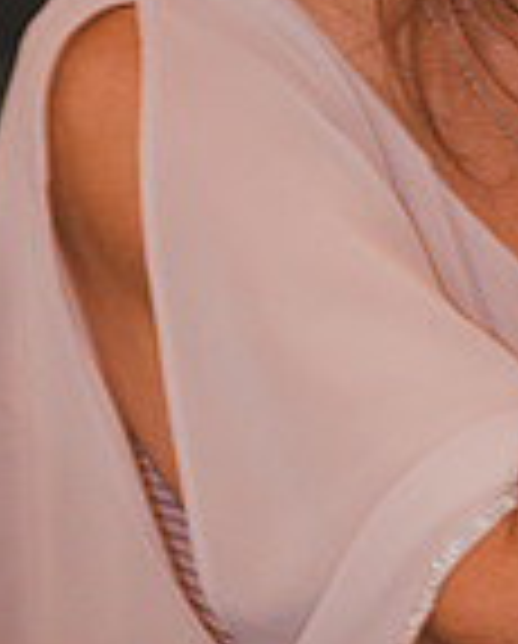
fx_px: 11385
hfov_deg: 2.6
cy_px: -104
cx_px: 667
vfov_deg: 3.2
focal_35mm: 596
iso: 2800
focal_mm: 135
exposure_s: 1/60
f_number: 4.8
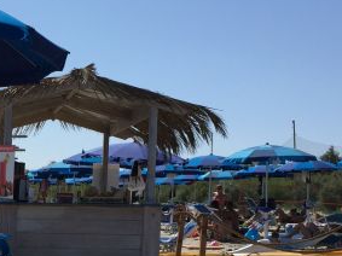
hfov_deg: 22.9
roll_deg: -3.7
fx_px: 810
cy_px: 219
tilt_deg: -1.7
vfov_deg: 17.8
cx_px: 4
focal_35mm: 82
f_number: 2.2
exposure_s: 1/3968
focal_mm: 4.15
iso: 32
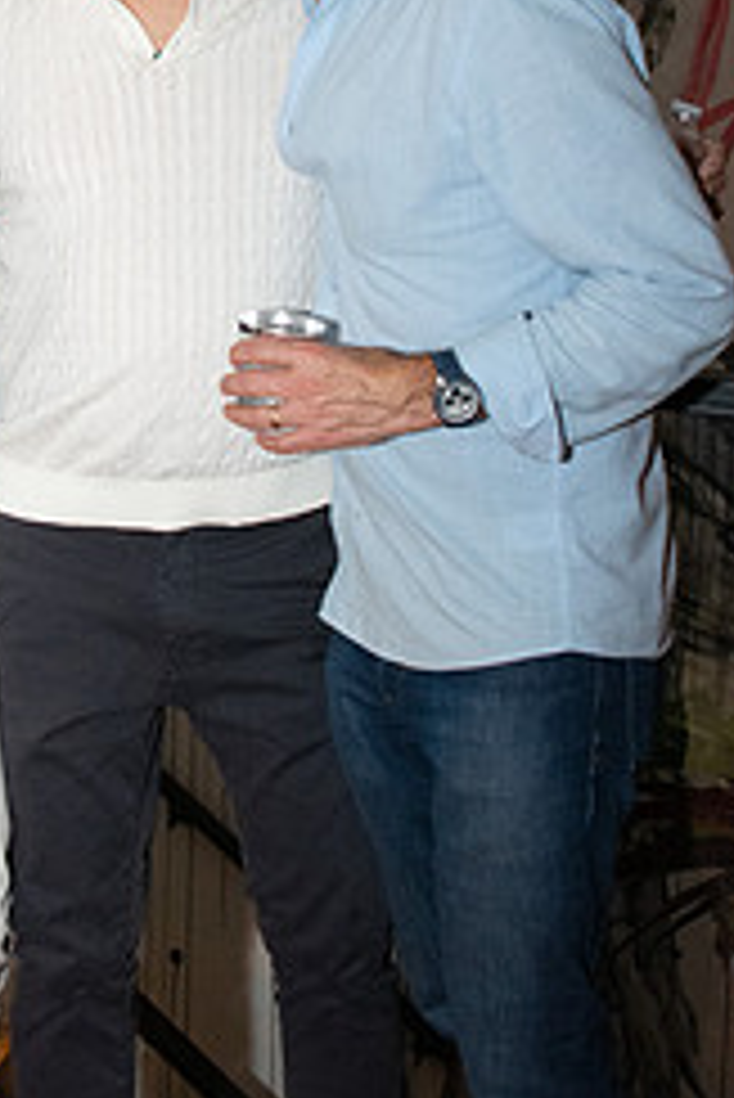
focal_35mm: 83
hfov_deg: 16.4
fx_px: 2535
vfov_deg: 24.1
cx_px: 180
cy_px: 243
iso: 5000
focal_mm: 30
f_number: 11
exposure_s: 1/160
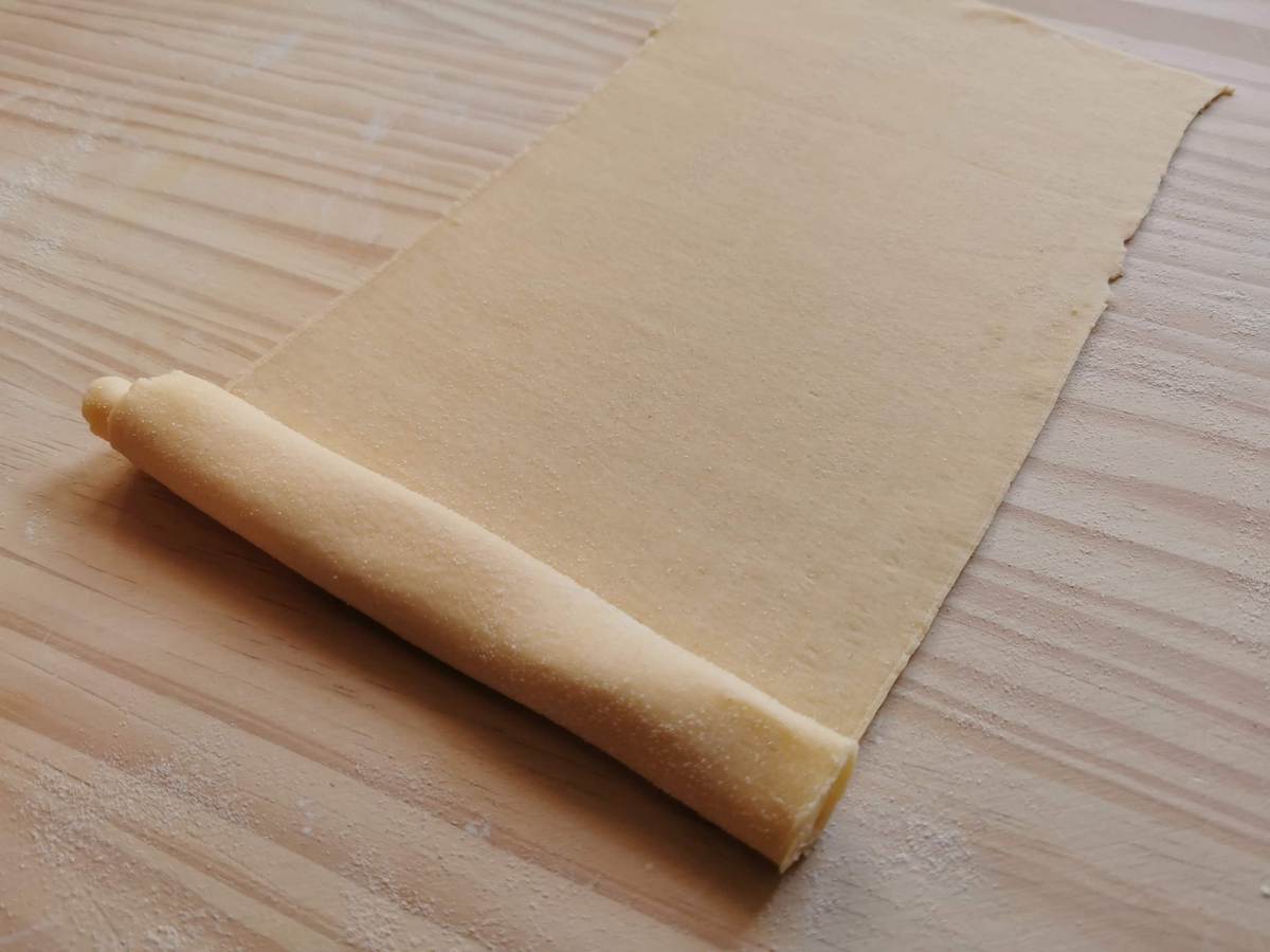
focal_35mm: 27
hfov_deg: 65.3
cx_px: 635
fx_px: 991
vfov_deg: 51.4
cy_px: 476
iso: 50
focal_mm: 5.56
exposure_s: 1/100
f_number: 1.6
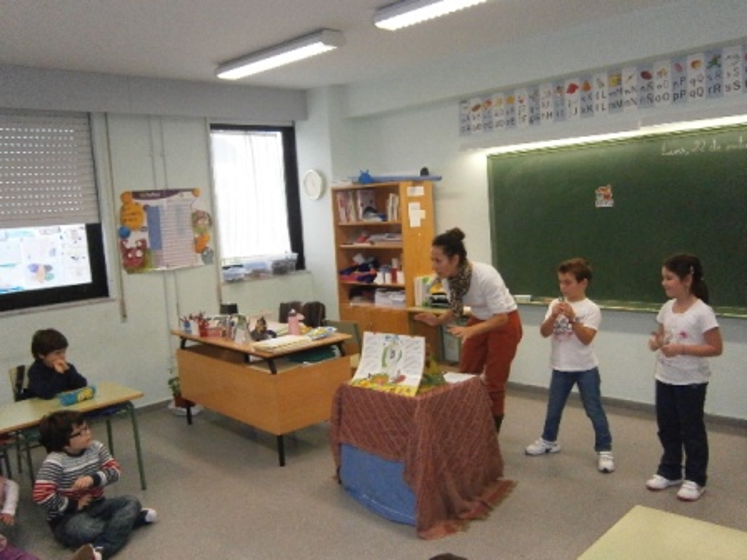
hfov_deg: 58.4
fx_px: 669
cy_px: 280
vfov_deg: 45.4
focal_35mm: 31
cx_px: 374
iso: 800
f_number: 2.9
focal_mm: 5.5
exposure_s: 1/30
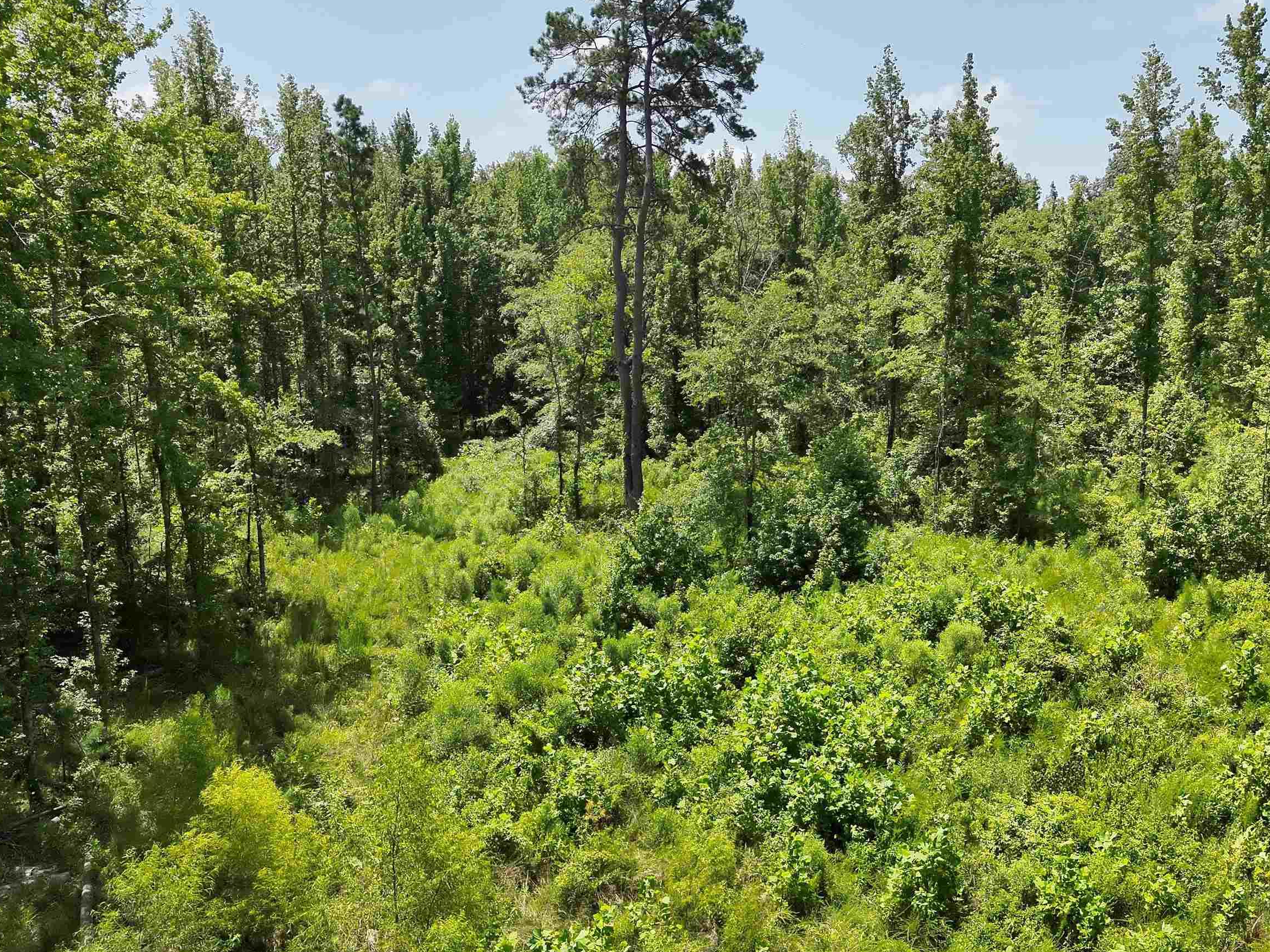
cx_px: 752
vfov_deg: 43.9
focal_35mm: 32
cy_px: 585
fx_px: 1174
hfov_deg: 56.4
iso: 250
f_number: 1.7
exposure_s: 1/5000
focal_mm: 6.72
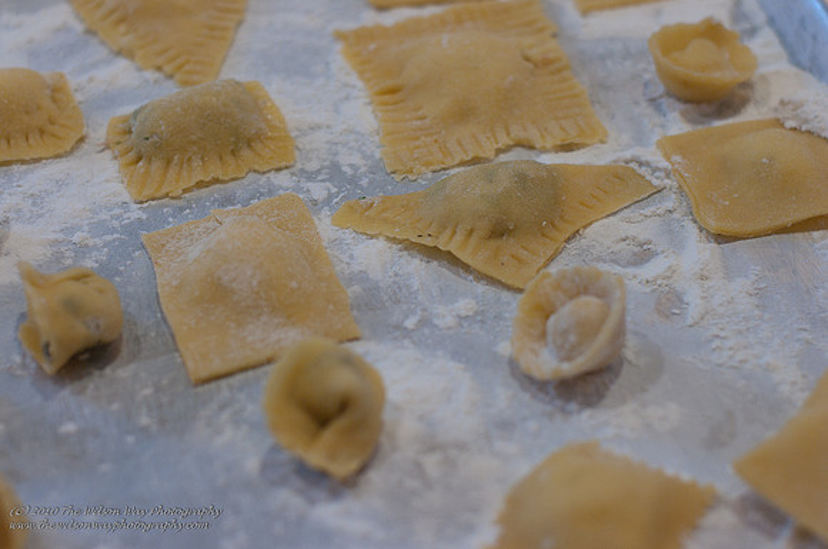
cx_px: 414
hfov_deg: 27.0
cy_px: 274
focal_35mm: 75
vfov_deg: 18.1
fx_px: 1723
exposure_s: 1/180
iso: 800
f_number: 2.8
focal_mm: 50
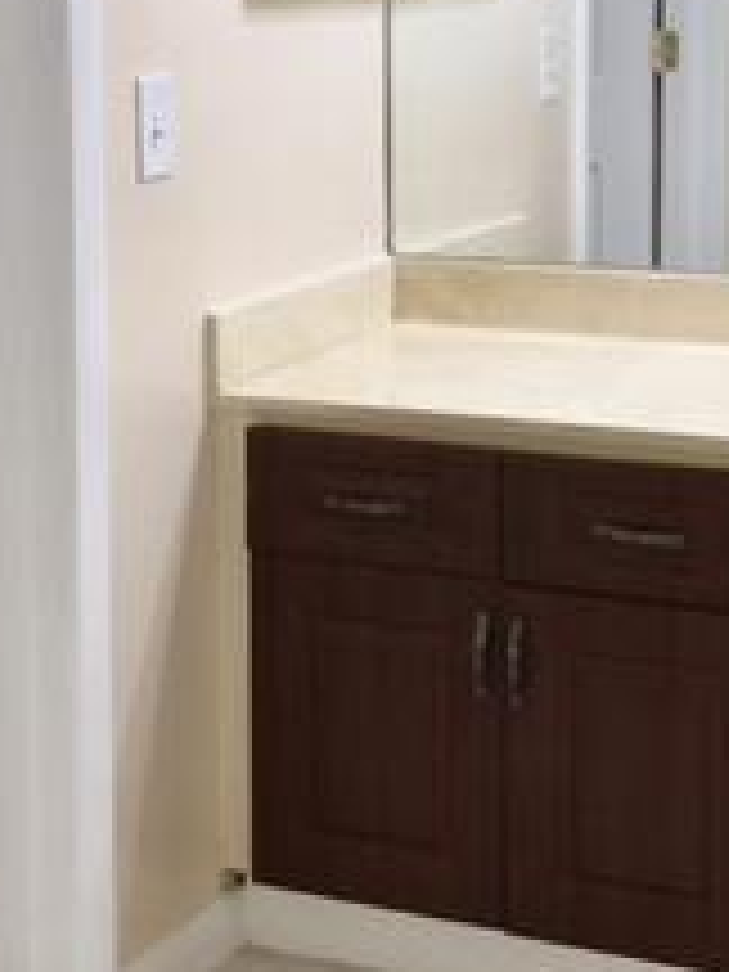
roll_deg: +0.4
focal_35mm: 83
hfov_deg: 17.8
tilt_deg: -7.0
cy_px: 220
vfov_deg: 23.3
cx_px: 360
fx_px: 2331
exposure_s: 1/55
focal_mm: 3.99
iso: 20
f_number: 1.8
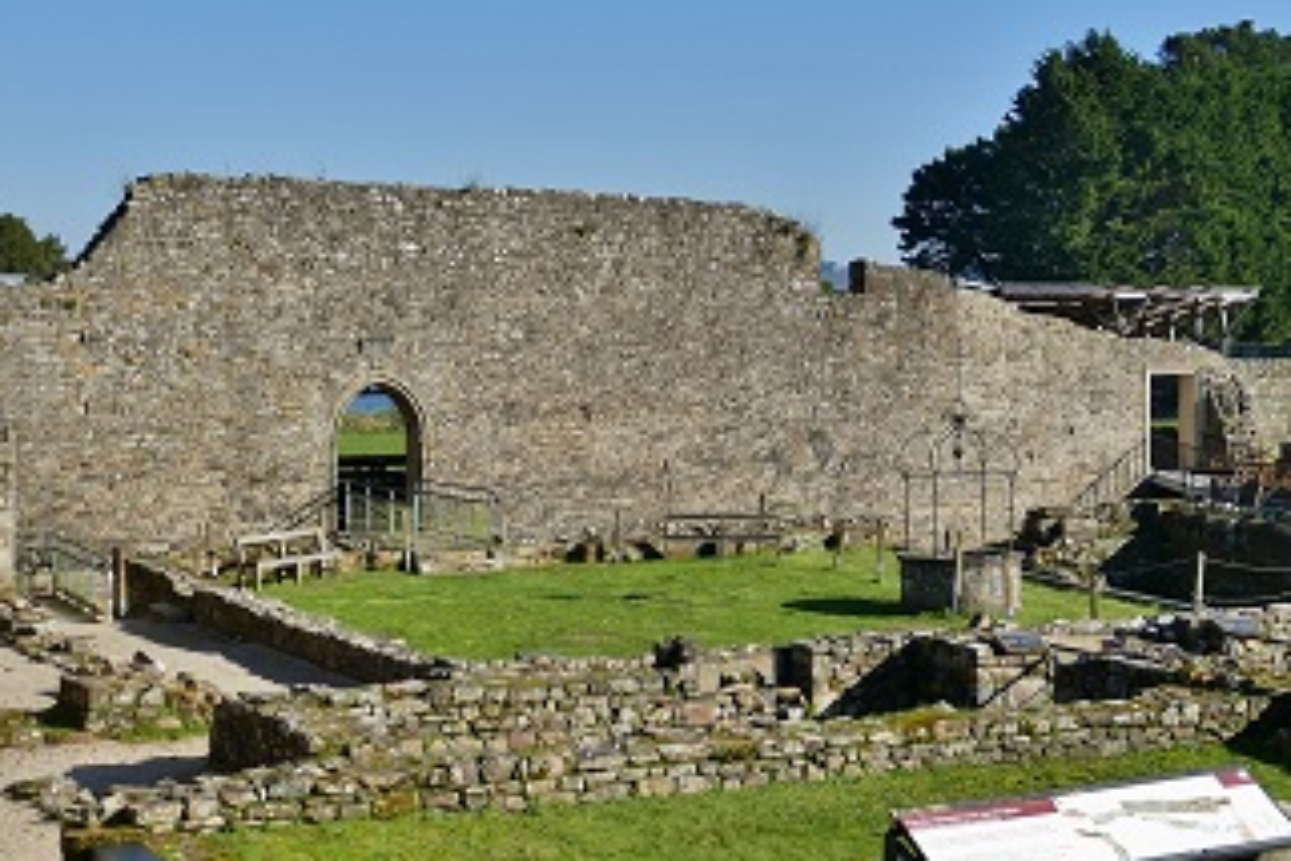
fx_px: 2259
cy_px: 424
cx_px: 879
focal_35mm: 63
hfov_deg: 31.6
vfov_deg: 21.6
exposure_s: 1/1600
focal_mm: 15.02
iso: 125
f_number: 3.2
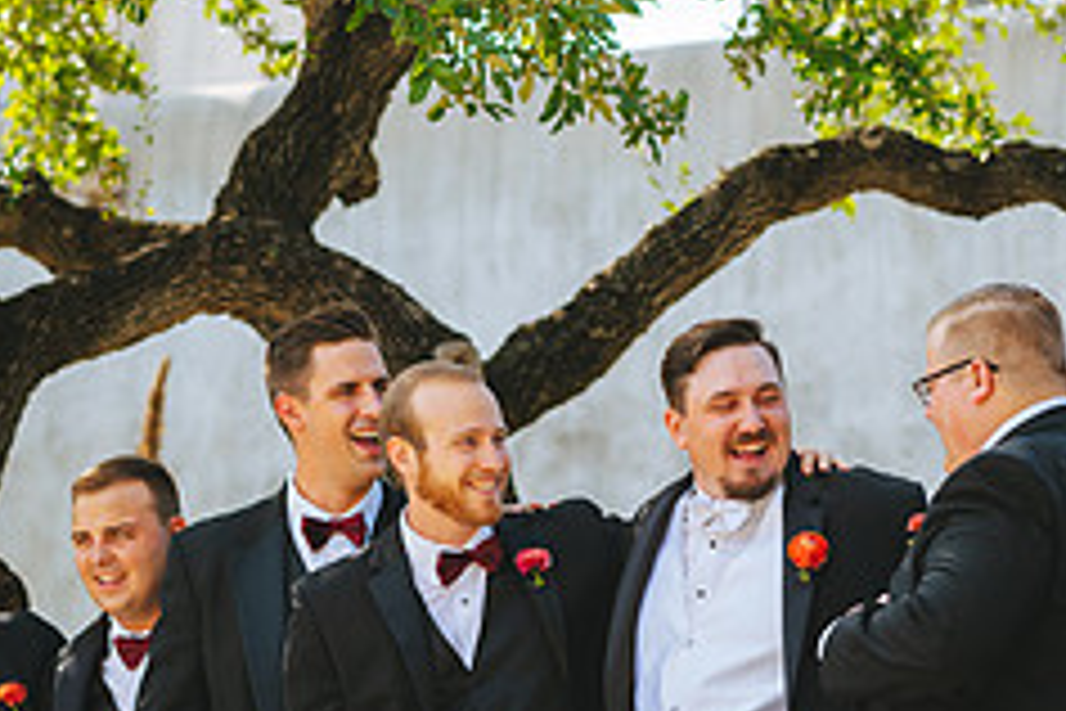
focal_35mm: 208
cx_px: 612
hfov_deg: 9.9
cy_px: 533
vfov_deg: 6.6
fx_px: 6159
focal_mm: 85
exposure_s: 1/640
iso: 160
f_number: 3.2
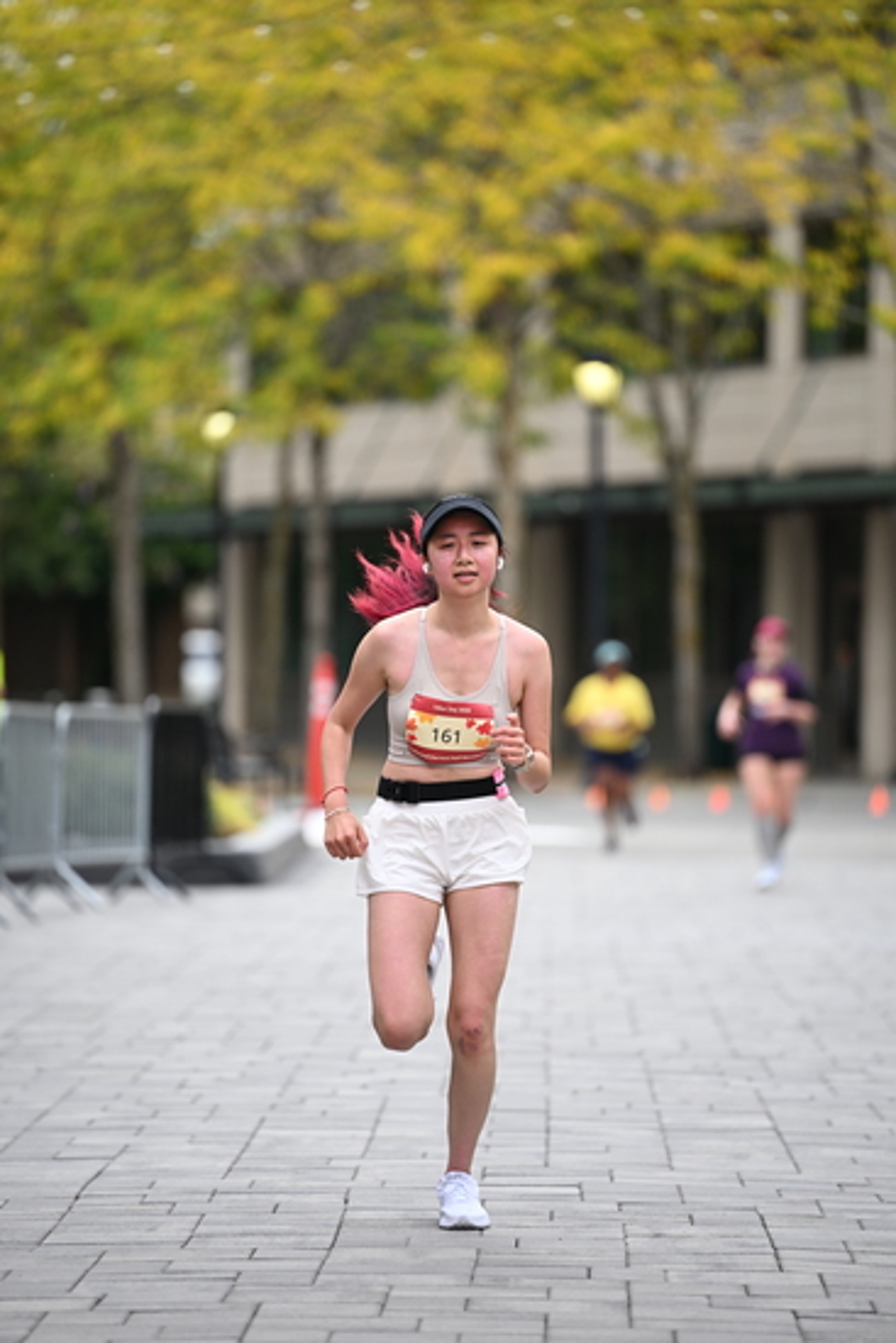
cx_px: 448
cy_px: 672
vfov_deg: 10.3
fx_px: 7461
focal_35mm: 200
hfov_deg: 6.9
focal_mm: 200
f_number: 2.8
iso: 640
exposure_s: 1/2500
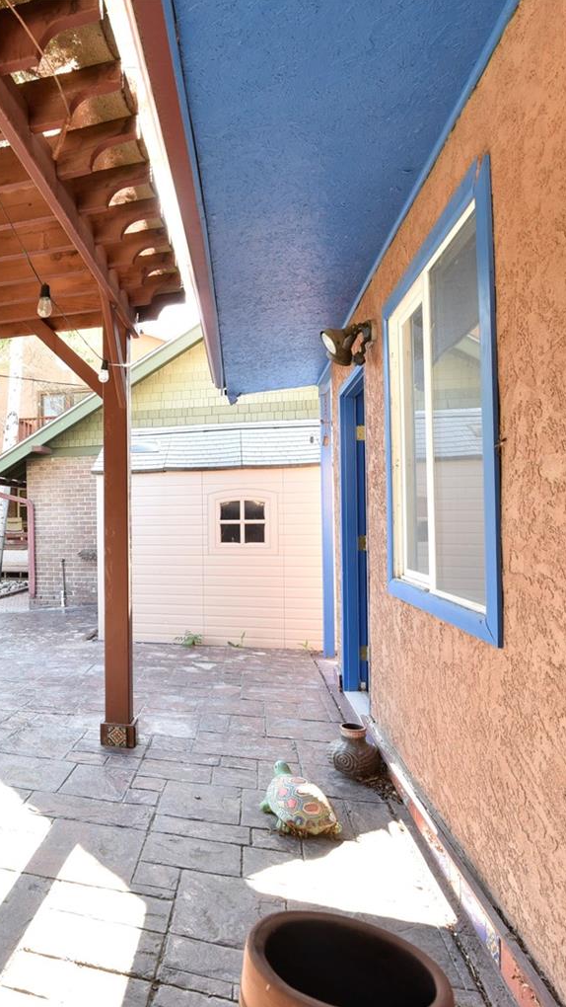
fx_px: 613
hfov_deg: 44.1
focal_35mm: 23
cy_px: 523
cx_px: 35
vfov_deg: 78.7
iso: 400
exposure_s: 1/25
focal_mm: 14
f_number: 10
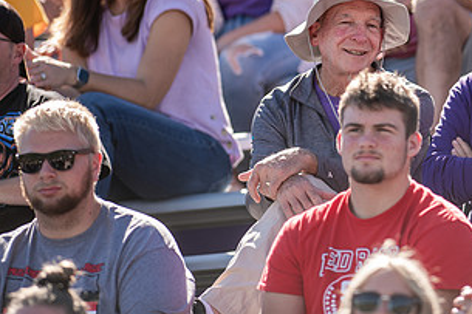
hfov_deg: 3.6
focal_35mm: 571
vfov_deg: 2.4
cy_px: 35
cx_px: 447
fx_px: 7482
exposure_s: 1/1000
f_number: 3.2
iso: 200
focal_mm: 300
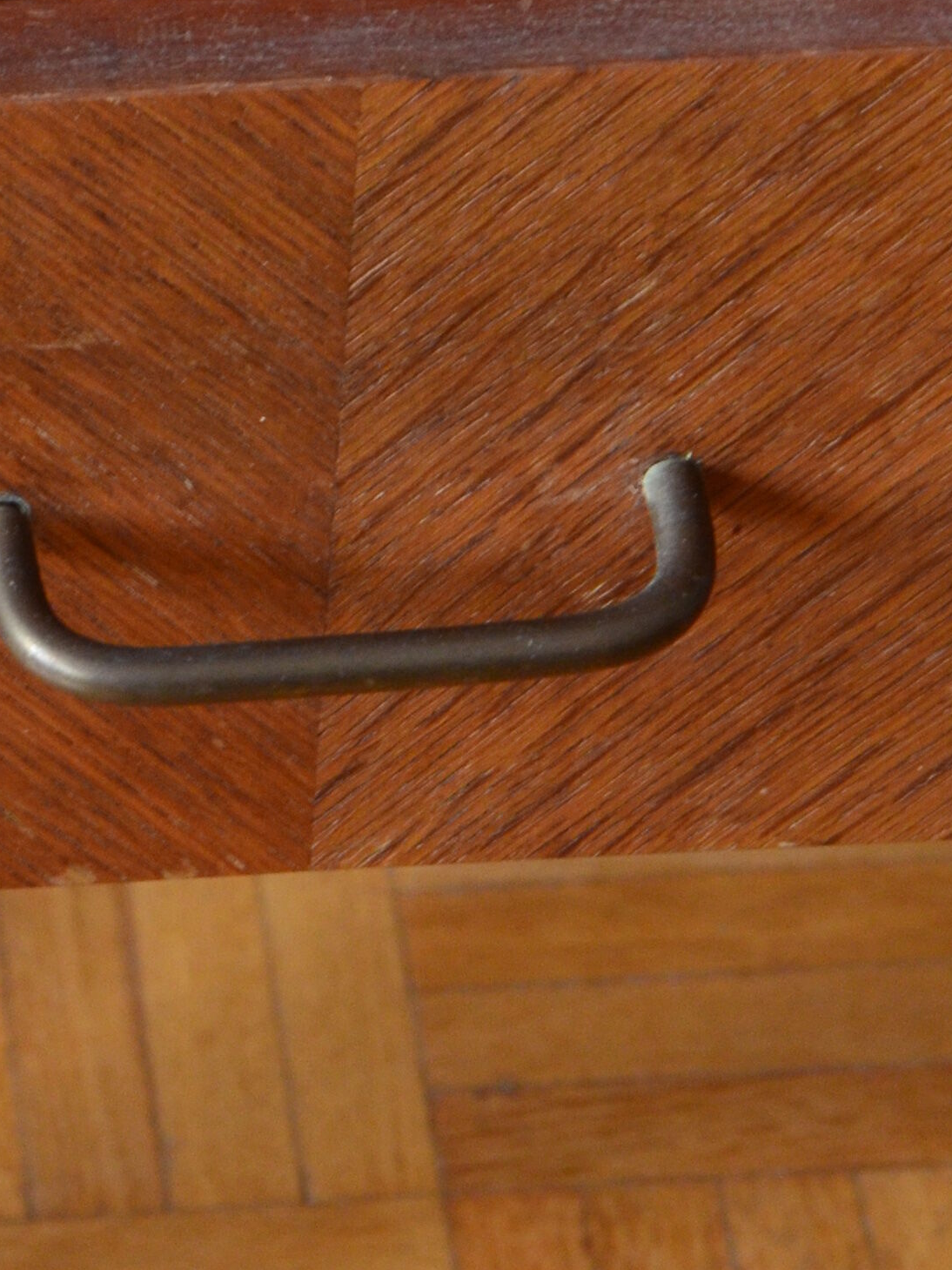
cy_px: 31
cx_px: 71
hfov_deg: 5.3
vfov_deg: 7.0
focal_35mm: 282
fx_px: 10342
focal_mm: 58
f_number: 7.1
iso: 800
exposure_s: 1/15
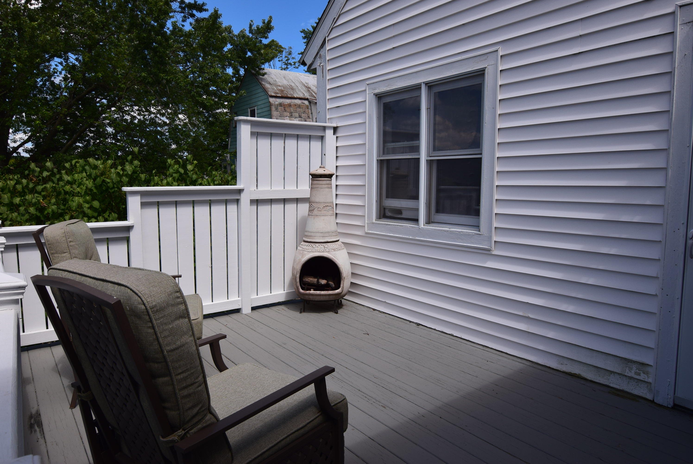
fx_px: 462
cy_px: 232
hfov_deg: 73.7
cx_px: 346
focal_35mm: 24
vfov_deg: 53.2
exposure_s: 1/500
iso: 220
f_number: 11
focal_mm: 16
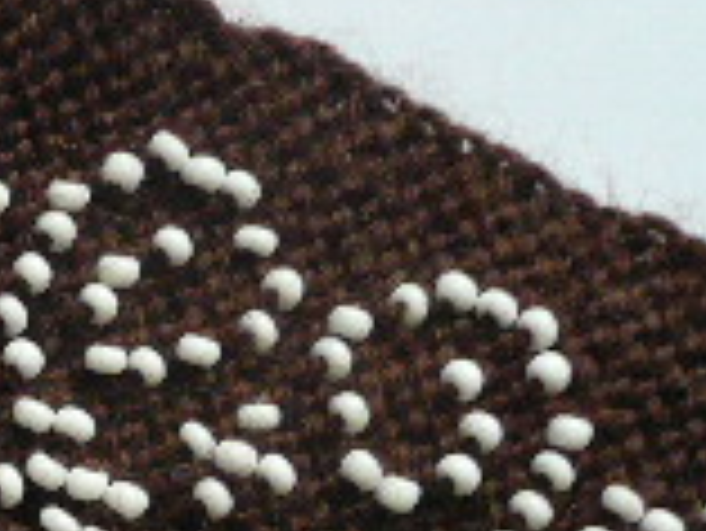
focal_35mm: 114
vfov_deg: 12.3
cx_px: -427
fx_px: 2327
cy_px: 837
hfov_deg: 15.6
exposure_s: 1/8
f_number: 2.8
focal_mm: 4.6
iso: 200
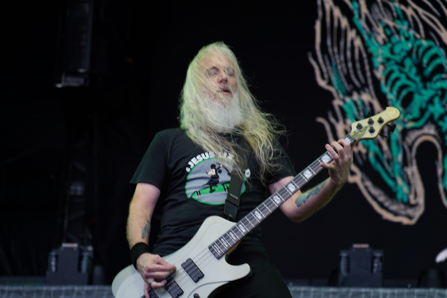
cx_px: 224
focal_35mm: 105
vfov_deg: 13.0
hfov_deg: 19.5
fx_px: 1304
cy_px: 149
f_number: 4
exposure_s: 1/125
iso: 125
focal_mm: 105
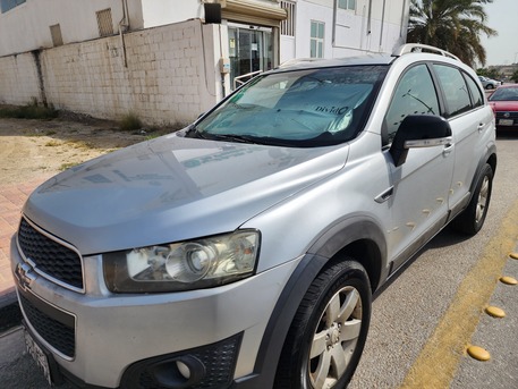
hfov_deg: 73.9
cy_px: 194
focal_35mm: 23
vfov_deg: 58.9
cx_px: 259
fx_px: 344
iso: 12
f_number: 1.8
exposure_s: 1/2122
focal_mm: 6.4
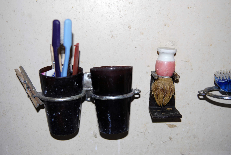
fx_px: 299
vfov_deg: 29.0
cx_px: 116
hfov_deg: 42.3
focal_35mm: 46
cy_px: 78
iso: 100
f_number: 2.8
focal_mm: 31
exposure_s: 1/60
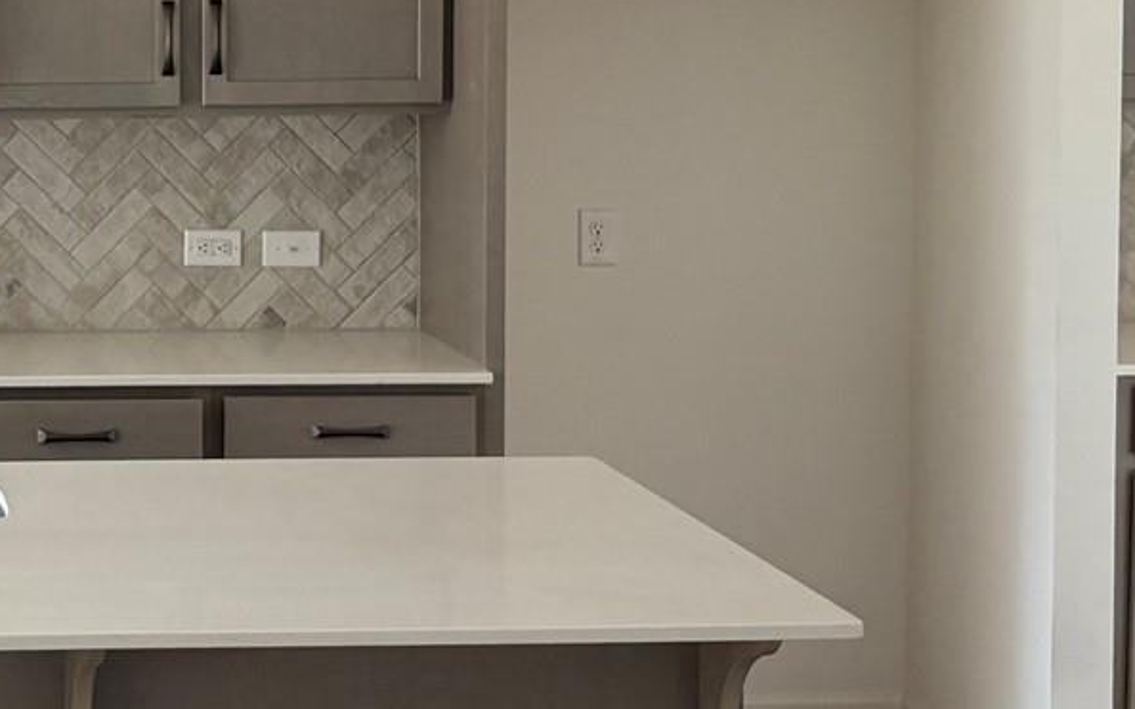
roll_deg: +0.6
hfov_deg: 20.8
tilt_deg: -3.5
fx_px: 2938
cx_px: -115
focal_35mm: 95
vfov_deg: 13.7
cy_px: 113
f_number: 1.6
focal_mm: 5.96
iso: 125
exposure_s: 1/121
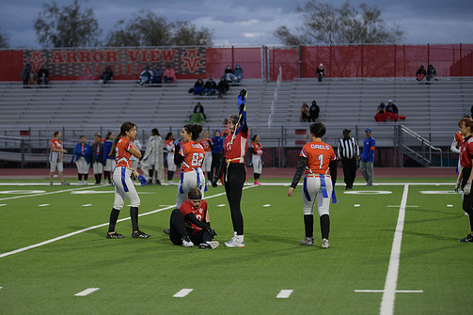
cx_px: 213
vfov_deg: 12.1
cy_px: 158
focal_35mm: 113
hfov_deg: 18.1
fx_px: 1484
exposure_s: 1/200
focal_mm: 98
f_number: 2.8
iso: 360
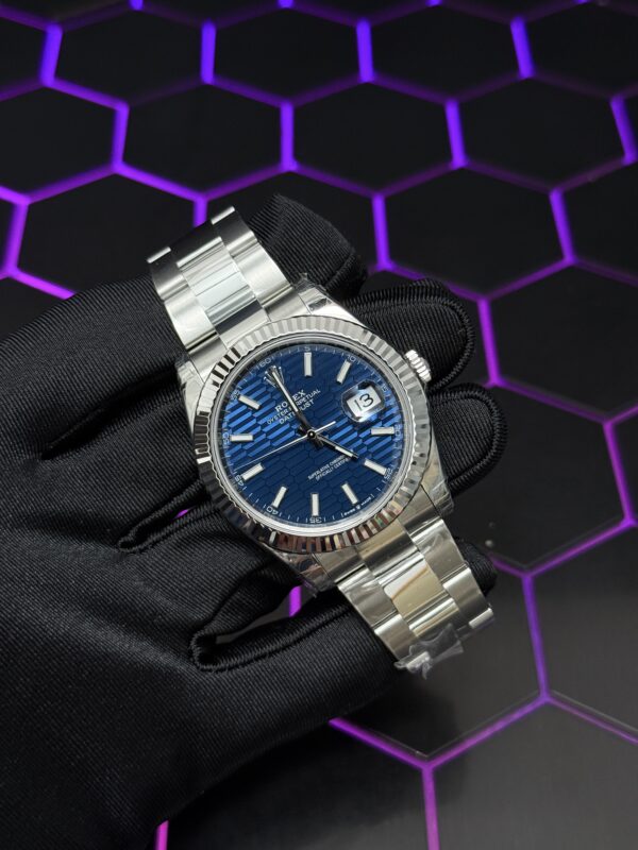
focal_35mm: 48
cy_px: 425
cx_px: 319
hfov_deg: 30.3
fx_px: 1180
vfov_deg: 39.7
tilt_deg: -48.3
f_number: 1.78
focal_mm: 6.76
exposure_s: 1/60
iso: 125
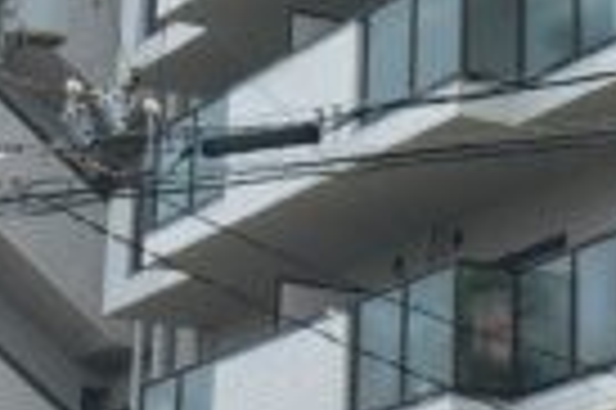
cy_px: -45
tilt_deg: +20.3
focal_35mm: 169
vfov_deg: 8.0
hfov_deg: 12.1
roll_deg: -1.2
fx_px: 2888
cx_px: 463
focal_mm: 4.15
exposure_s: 1/1054
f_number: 2.2
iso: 25
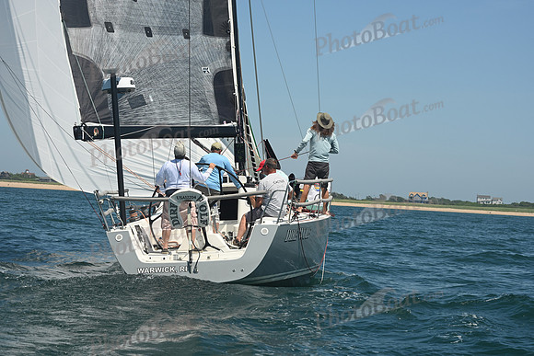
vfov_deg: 14.9
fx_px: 1365
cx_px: 267
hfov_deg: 22.1
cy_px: 178
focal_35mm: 92
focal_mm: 92
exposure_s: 1/1000
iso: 320
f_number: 10
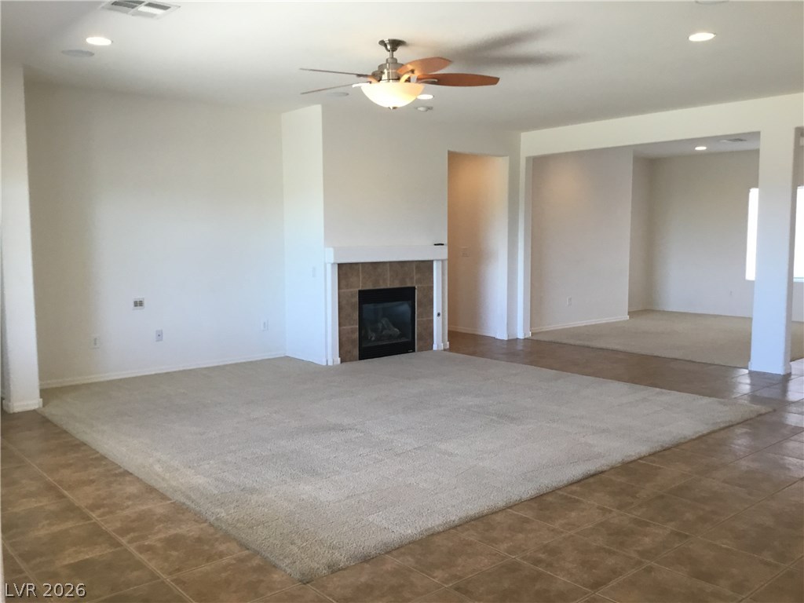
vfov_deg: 45.4
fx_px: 720
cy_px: 302
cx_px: 402
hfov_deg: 58.4
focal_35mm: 31
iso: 40
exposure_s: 1/30
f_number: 2.4
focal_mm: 3.3
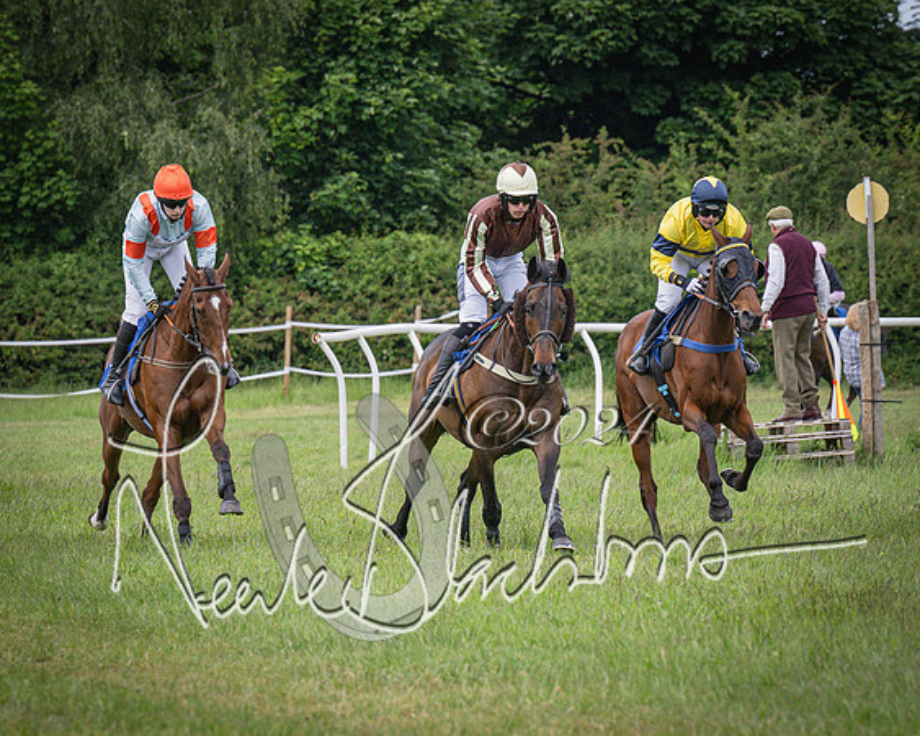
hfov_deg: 5.4
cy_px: 375
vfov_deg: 4.4
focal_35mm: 355
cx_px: 350
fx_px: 9671
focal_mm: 140
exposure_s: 1/2000
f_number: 4
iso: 400
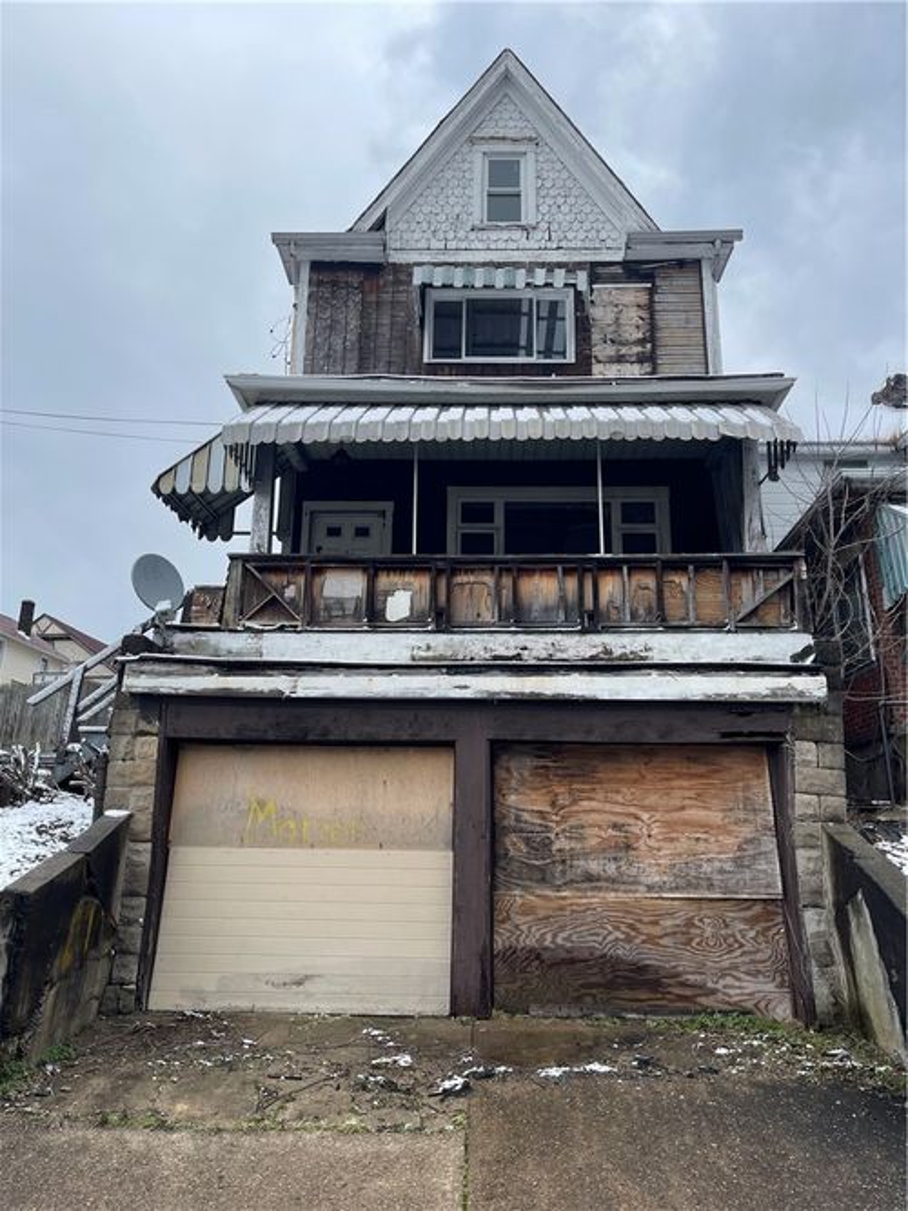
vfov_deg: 67.3
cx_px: 454
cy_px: 606
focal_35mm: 26
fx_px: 910
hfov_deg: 53.0
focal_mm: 5.1
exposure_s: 1/1795
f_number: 1.6
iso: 32
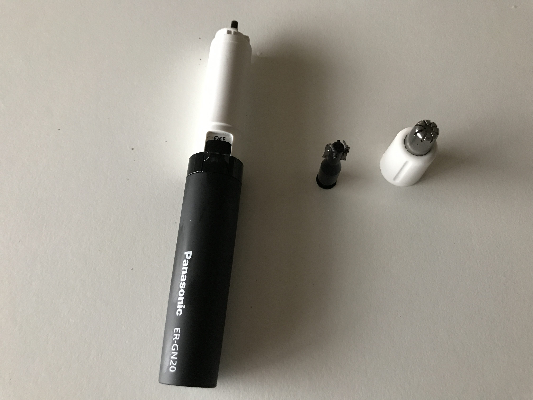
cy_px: 200
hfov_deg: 63.4
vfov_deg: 49.7
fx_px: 431
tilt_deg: -70.3
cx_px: 266
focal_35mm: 28
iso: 64
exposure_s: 1/16
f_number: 1.8
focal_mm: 3.99
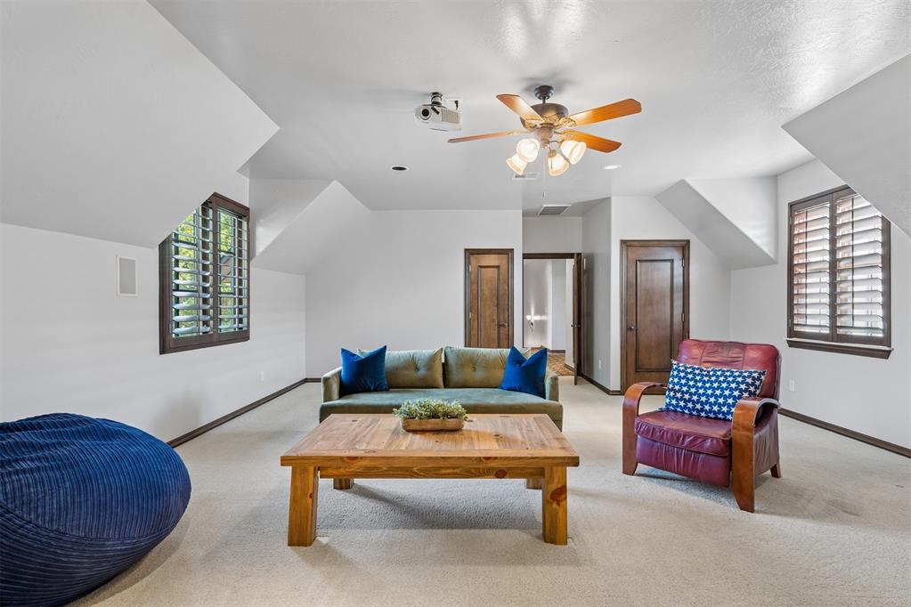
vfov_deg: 67.4
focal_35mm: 18
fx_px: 455
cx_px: 456
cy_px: 304
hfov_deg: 90.0
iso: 200
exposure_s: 1/5
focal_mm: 18
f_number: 8
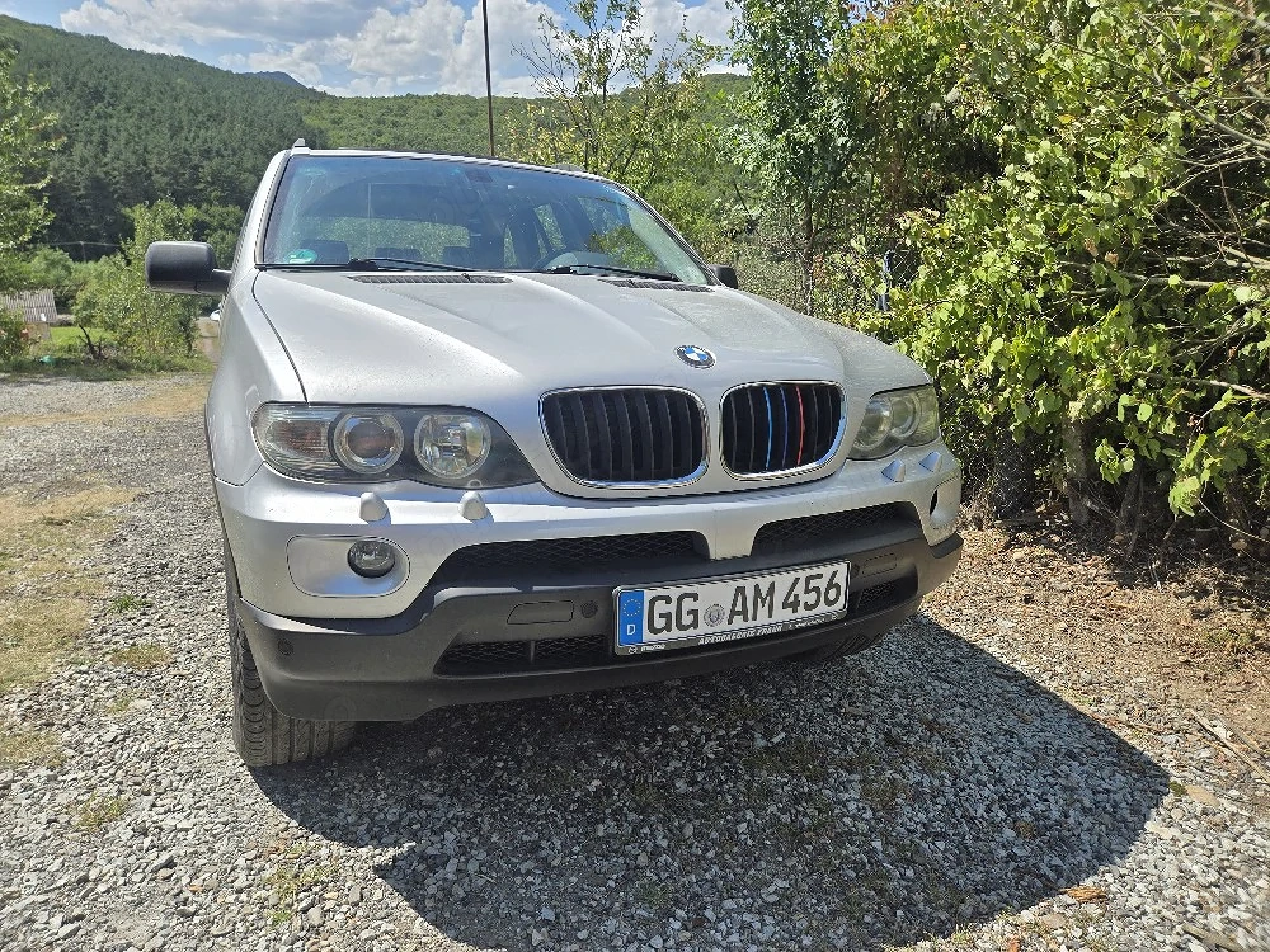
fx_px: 844
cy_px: 476
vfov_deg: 58.9
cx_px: 635
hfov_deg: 73.9
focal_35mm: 23
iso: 32
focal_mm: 5.4
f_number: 1.8
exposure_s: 1/3333
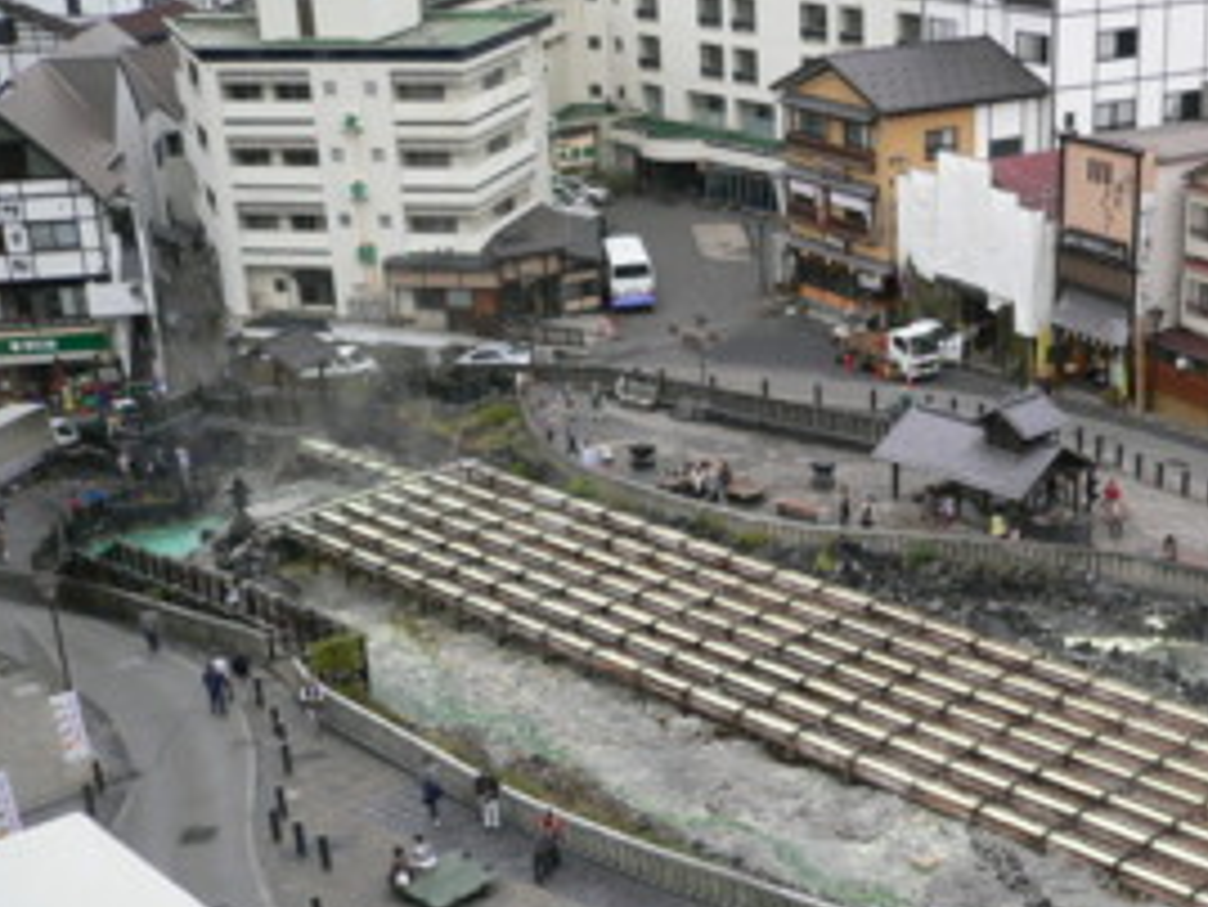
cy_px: 633
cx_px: 835
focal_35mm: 52
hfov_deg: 36.3
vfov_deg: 27.8
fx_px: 1815
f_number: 2.8
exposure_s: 1/125
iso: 80
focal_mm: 5.8
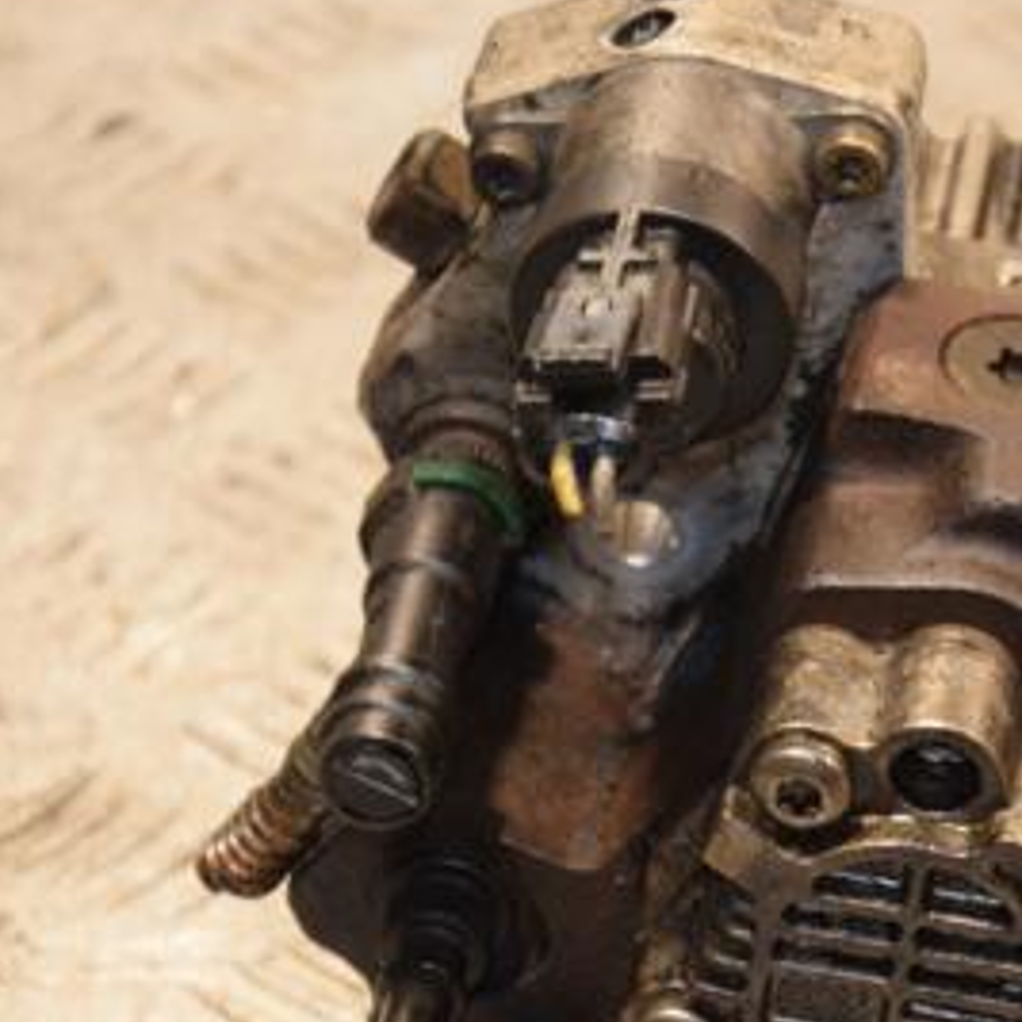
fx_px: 8818
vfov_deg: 6.6
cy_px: 655
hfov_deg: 6.6
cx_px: 888
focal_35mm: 264
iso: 800
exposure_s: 1/80
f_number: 5.6
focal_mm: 92
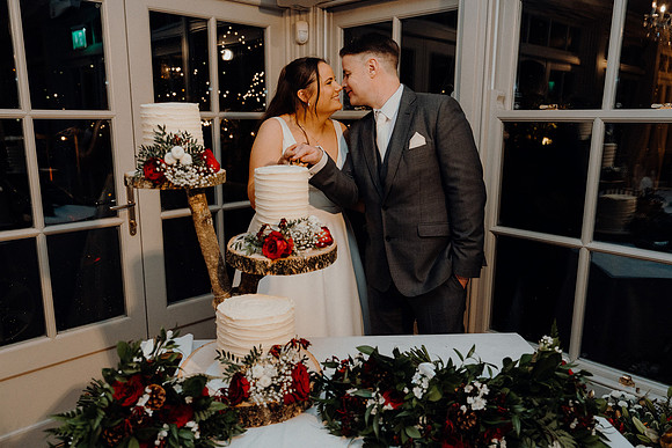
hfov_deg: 65.5
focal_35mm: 28
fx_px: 523
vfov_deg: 46.4
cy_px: 224
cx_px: 336
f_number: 3.5
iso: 2500
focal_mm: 28
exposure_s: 1/160
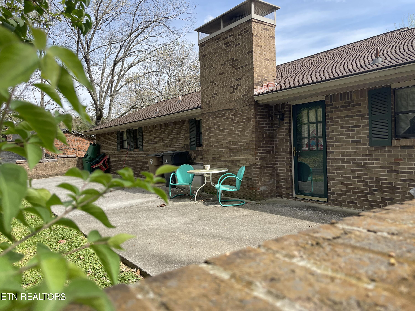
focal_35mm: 25
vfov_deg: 54.9
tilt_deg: -1.3
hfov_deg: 69.4
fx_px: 300
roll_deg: +2.0
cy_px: 156
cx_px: 208
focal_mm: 5.1
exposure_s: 1/1597
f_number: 1.6
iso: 32
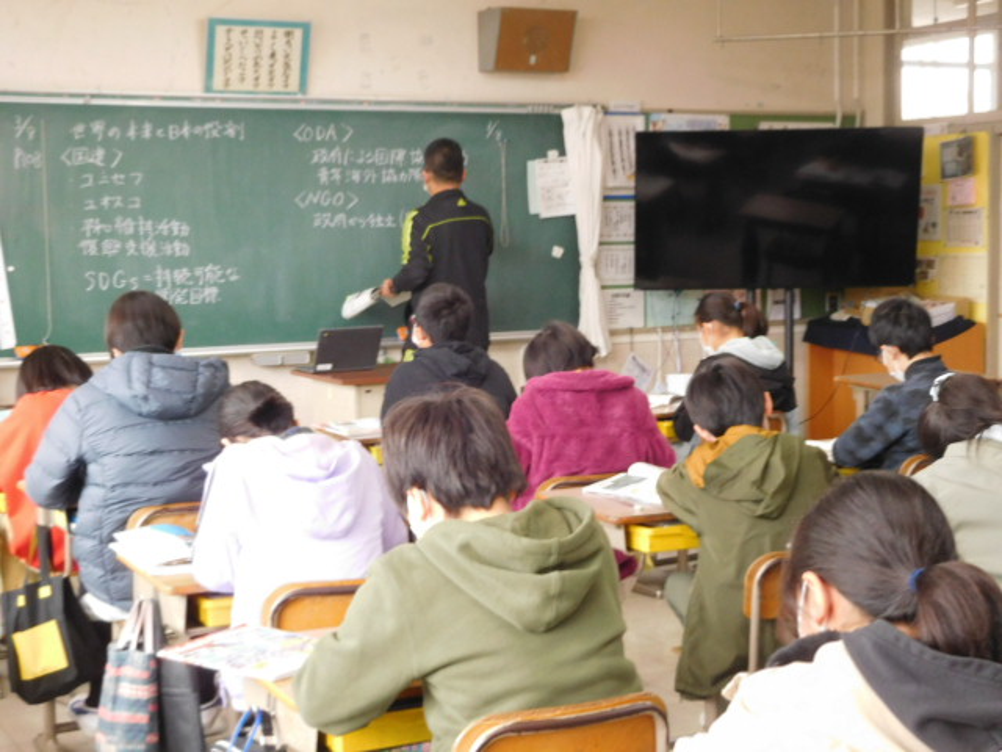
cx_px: 501
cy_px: 376
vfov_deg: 26.6
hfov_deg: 34.9
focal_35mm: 55
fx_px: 1592
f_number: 4.2
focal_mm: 9.8
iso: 400
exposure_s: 1/25
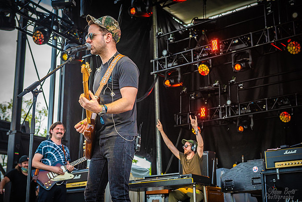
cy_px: 101
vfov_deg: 23.4
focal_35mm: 58
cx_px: 151
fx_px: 487
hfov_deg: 34.5
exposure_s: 1/500
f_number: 5.6
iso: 400
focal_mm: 58
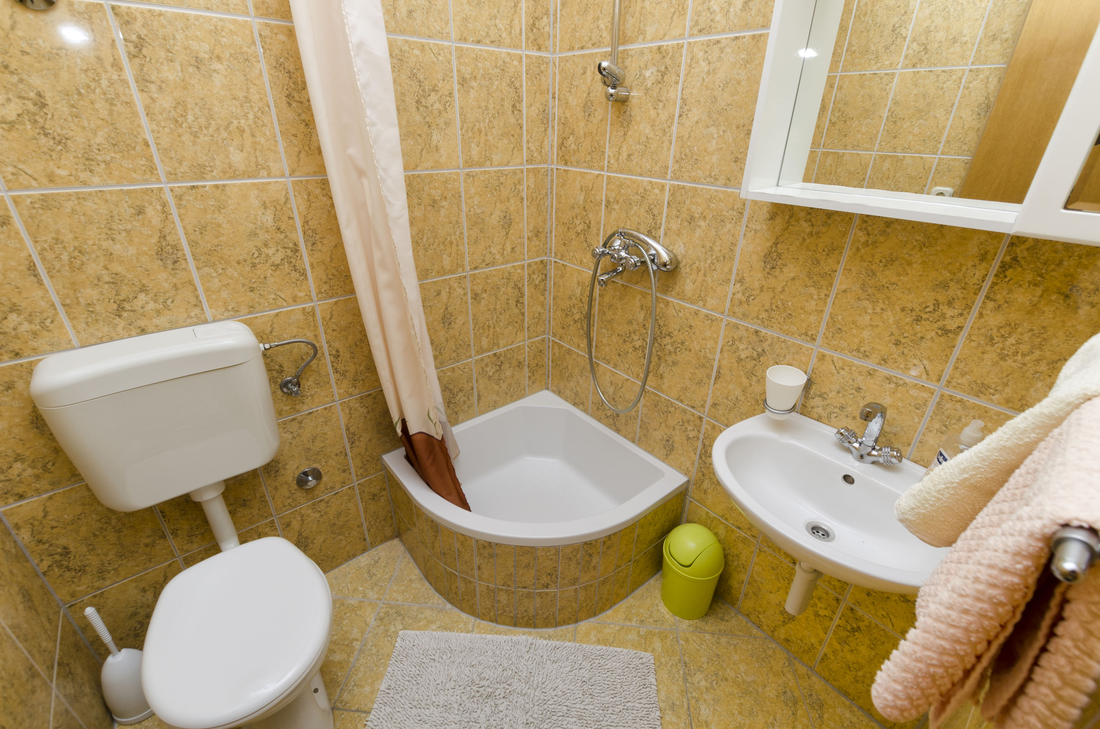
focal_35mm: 15
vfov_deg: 77.1
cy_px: 364
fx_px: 457
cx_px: 550
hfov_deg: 100.5
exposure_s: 1/160
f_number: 8
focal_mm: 10
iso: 100
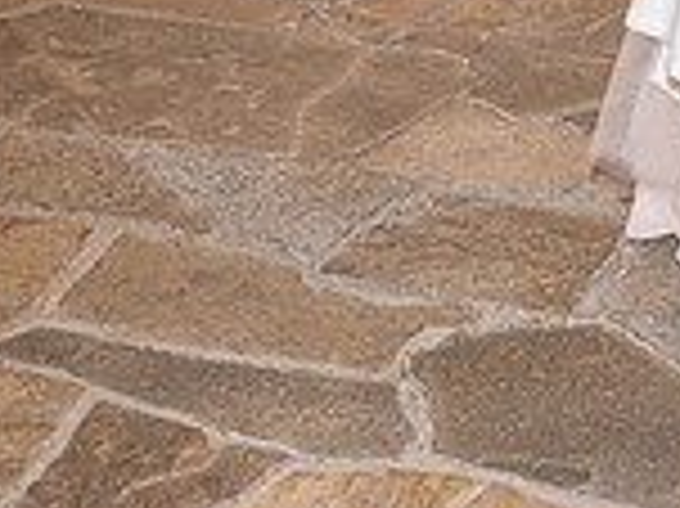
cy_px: -348
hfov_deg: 15.8
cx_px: 1108
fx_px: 2179
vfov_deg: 12.4
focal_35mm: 111
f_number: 4
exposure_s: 1/160
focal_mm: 29
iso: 1600
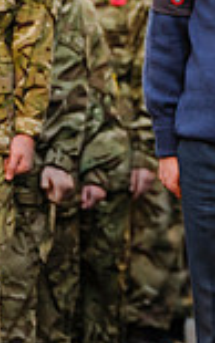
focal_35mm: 760
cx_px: 505
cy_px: 126
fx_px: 7118
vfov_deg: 2.8
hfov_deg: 1.7
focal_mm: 200
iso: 800
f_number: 4
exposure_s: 1/250
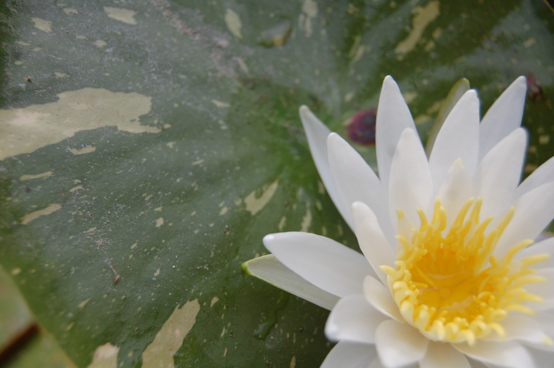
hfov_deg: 42.4
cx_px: 277
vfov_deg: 28.9
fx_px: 715
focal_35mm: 46
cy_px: 184
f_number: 4.5
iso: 200
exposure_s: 1/640
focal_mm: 31
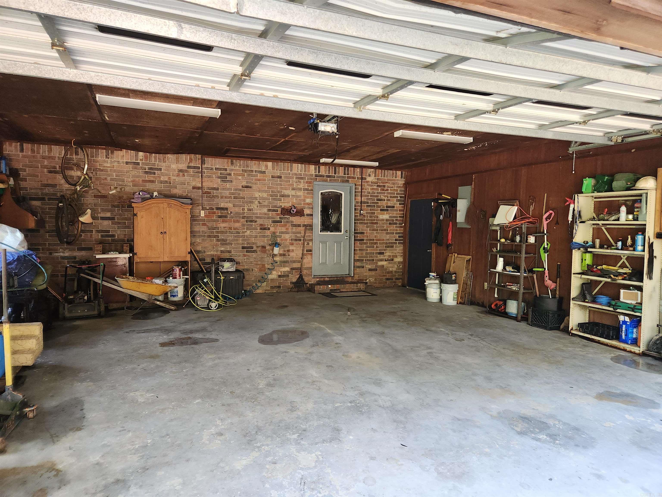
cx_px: 331
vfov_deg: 58.9
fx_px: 440
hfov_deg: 73.9
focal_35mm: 23
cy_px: 248
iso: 125
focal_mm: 5.4
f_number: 1.8
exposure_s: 1/60
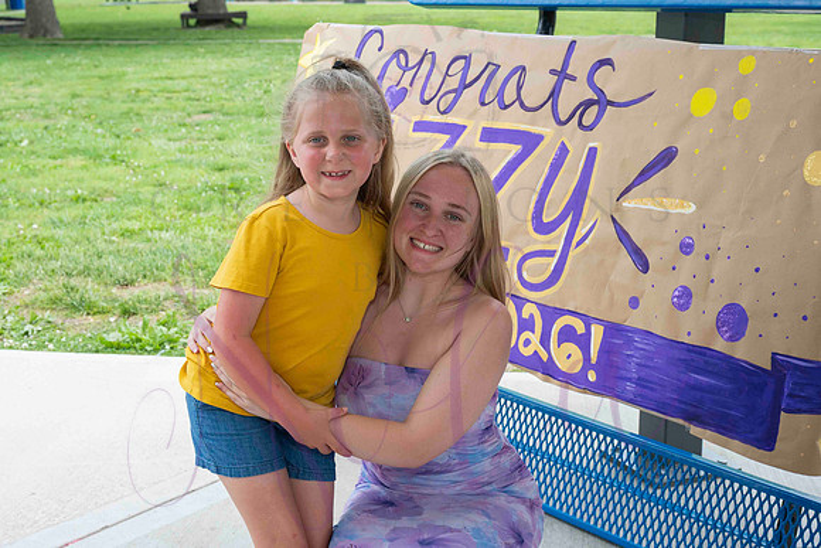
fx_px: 1153
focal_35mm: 51
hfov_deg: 39.2
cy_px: 261
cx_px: 413
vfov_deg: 26.7
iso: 400
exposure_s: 1/500
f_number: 7.1
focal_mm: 46
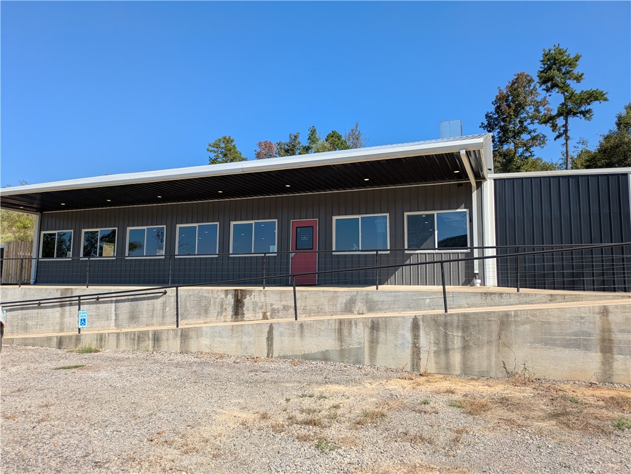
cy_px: 237
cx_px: 316
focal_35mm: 25
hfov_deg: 69.4
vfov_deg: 54.9
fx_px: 456
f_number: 1.89
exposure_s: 1/1393
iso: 40
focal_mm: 5.43
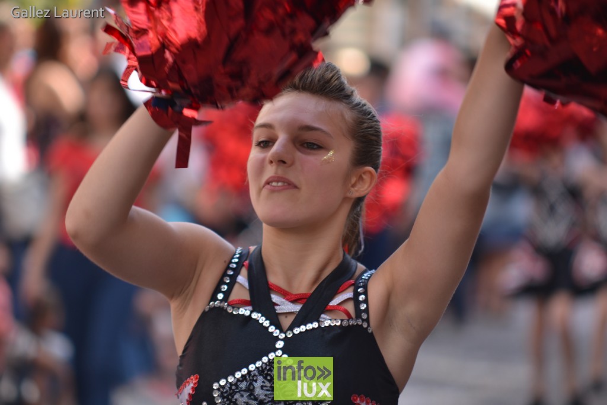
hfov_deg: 9.1
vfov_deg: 6.1
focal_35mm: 225
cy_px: 202
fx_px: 3794
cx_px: 304
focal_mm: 150
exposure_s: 1/400
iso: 100
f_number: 2.8
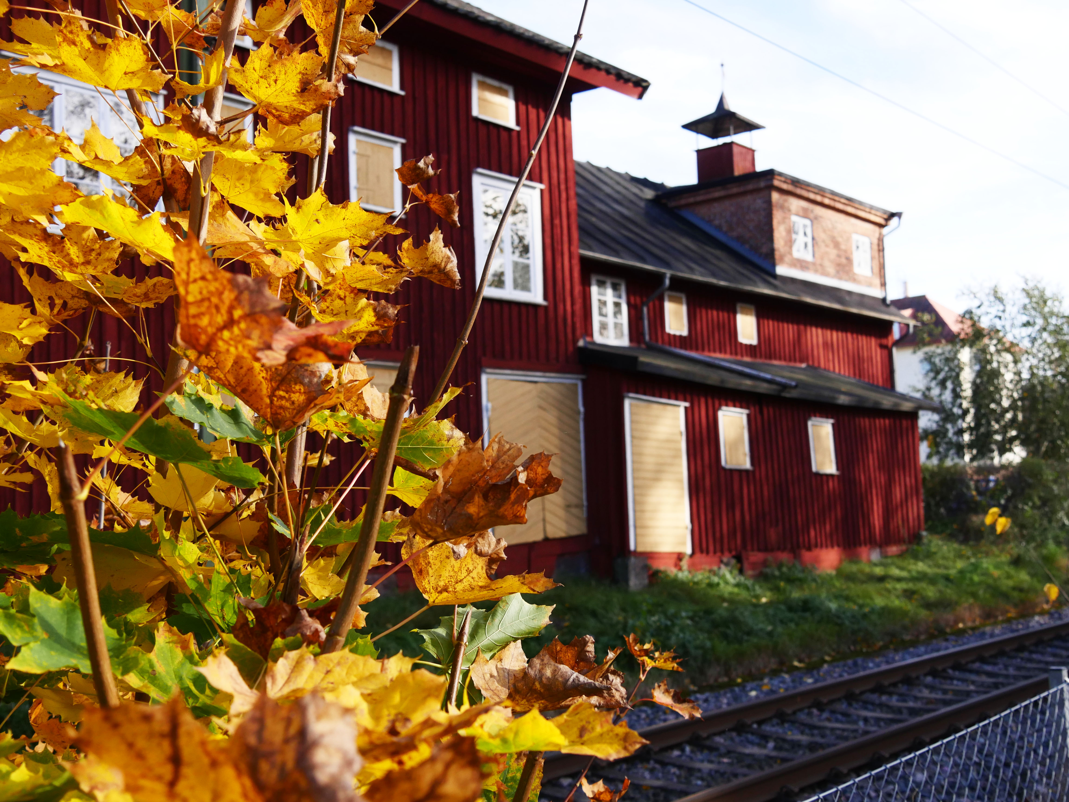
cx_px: 534
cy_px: 401
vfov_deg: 34.3
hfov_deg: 44.8
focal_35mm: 42
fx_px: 1297
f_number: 4.5
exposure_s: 1/640
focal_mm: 21
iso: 400
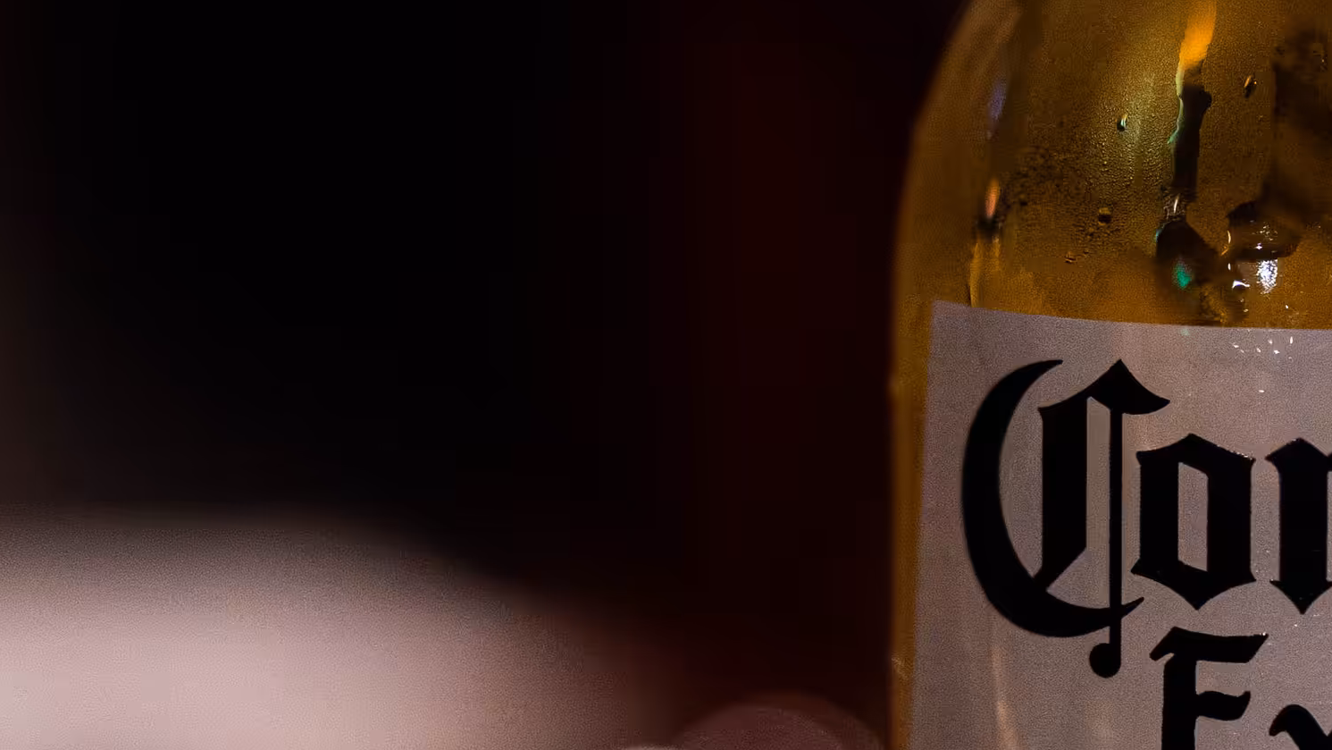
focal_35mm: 177
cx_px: 1385
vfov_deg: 6.9
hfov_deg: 12.0
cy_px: 129
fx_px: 6252
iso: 500
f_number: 1.4
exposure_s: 1/125
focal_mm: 35
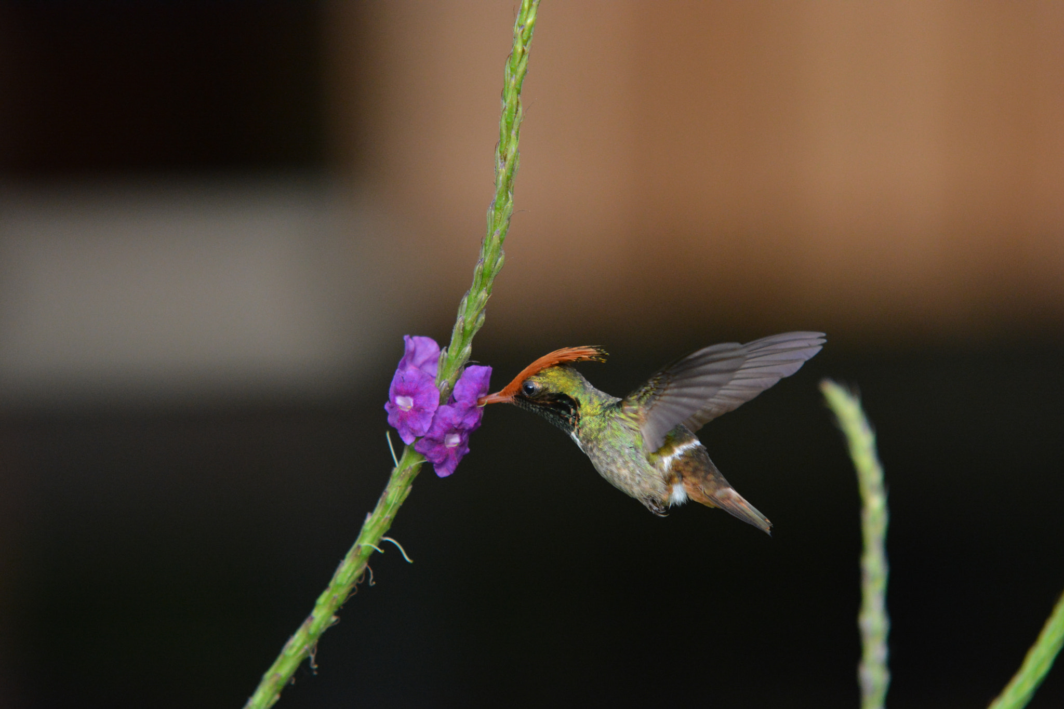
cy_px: 354
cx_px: 532
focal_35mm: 300
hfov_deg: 6.9
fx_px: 8865
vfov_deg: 4.6
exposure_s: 1/2500
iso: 2000
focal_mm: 200
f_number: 5.6
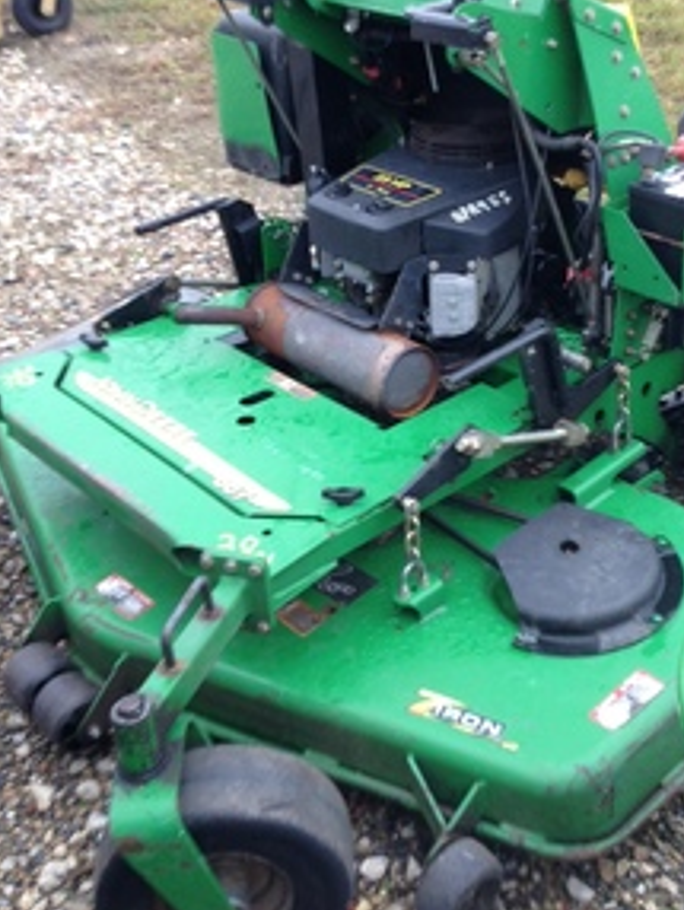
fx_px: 1236
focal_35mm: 47
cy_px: 340
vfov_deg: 40.1
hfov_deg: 30.6
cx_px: 471
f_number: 2.4
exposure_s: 1/120
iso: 64
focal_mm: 4.13
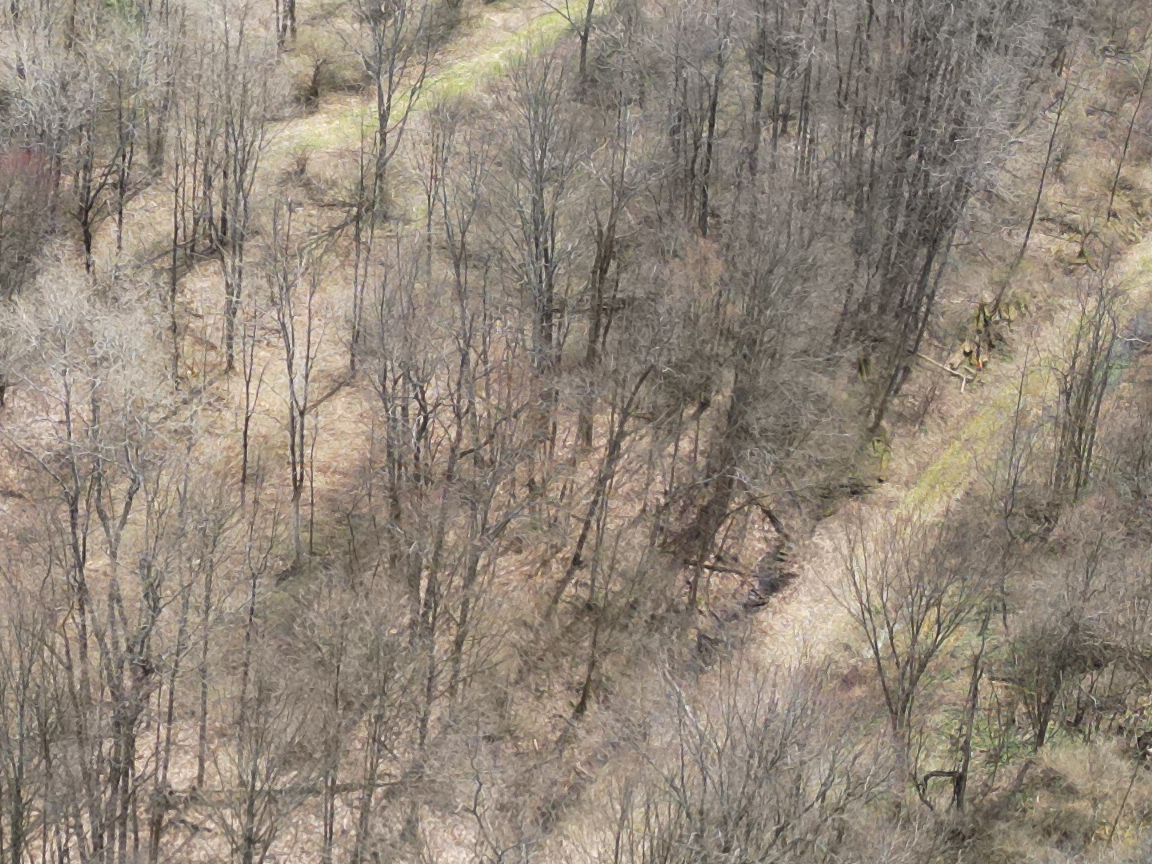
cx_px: -27
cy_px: 140
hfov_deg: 22.3
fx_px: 2795
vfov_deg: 17.4
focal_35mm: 84
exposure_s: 1/1000
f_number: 1.7
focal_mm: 6.72
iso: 100
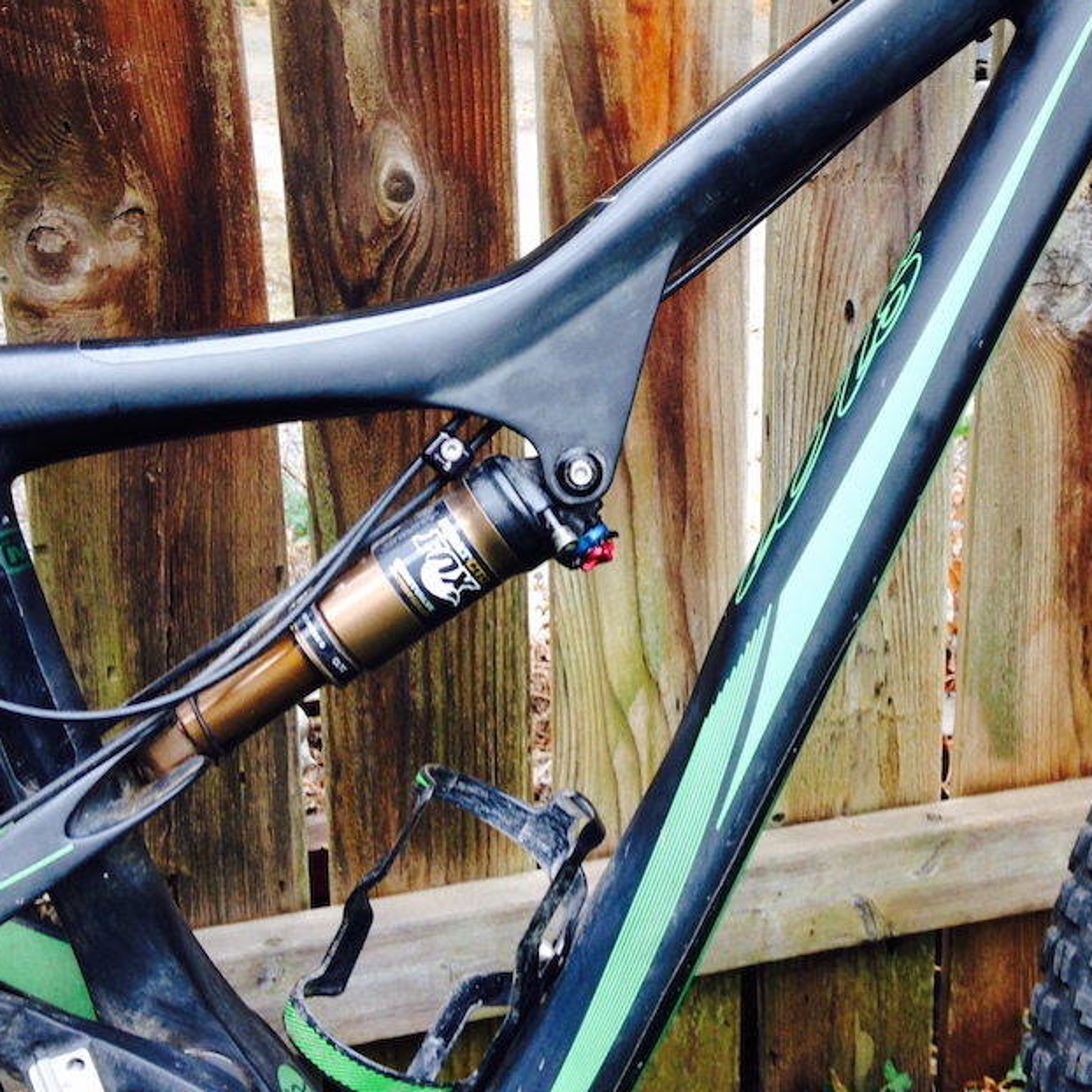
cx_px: 732
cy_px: 432
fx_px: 1713
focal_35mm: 48
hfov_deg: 35.0
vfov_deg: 35.2
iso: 64
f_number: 2.4
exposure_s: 1/60
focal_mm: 4.12
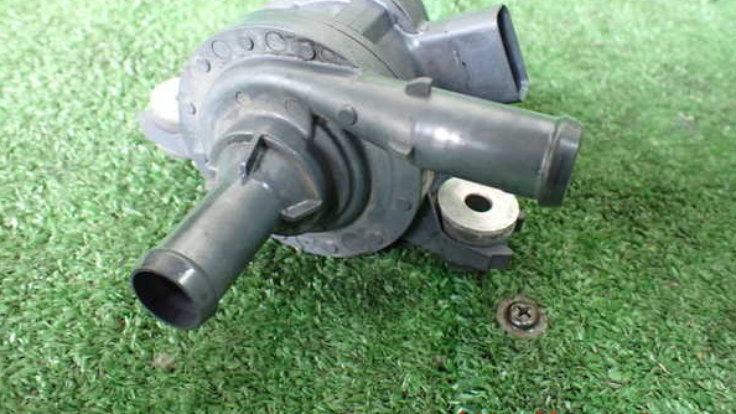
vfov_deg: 35.5
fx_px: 644
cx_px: 368
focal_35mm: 33
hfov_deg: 59.5
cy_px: 161
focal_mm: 5.4
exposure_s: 1/50
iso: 800
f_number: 2.3
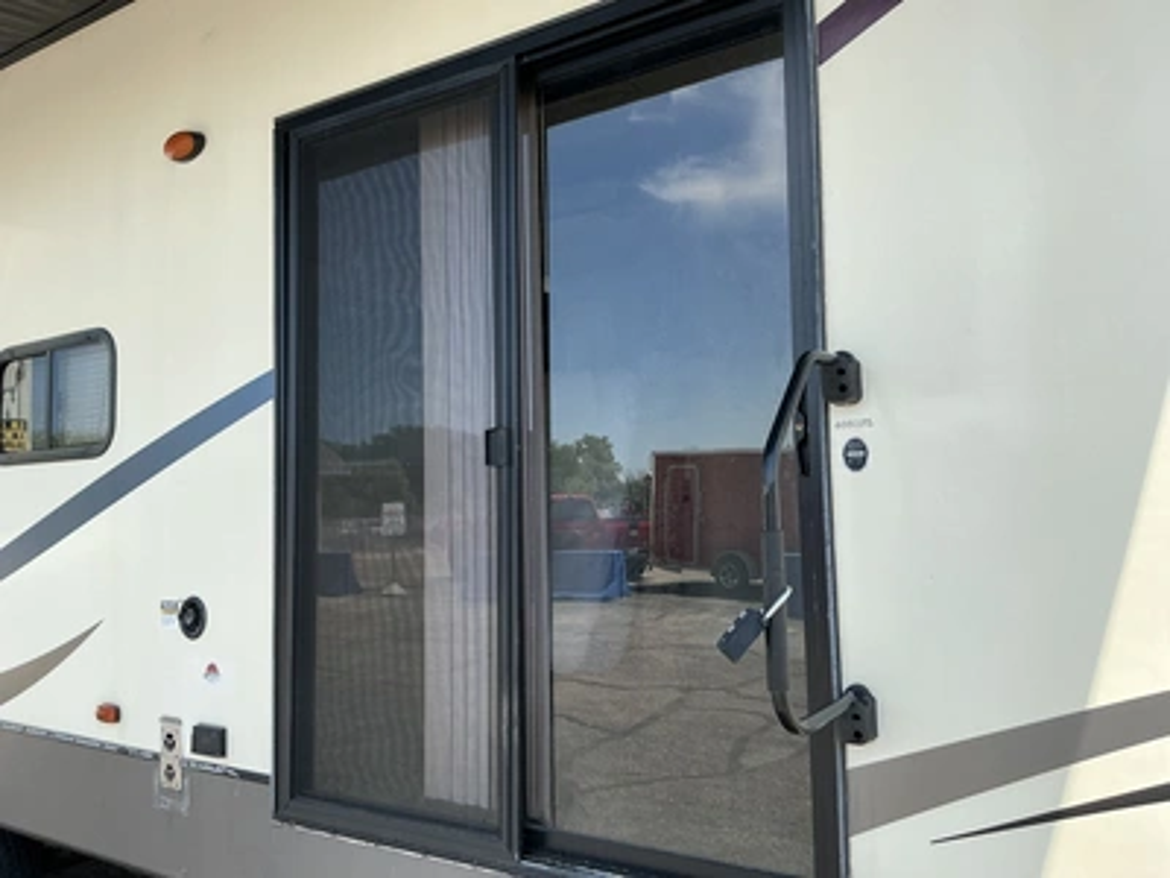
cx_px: 585
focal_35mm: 28
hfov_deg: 63.4
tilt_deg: +5.3
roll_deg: +0.4
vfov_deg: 49.7
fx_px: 946
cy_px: 439
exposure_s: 1/568
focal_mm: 3
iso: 25
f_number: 1.8
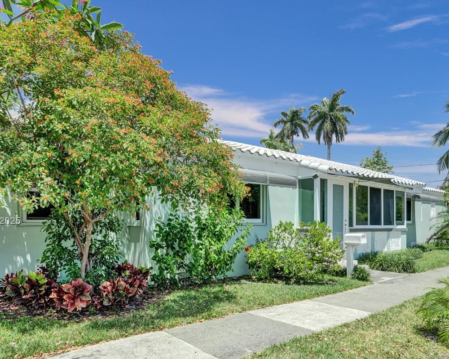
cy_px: 222
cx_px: 236
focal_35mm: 24
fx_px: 319
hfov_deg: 70.2
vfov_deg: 58.1
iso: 1600
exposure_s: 1/500
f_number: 14
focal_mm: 16
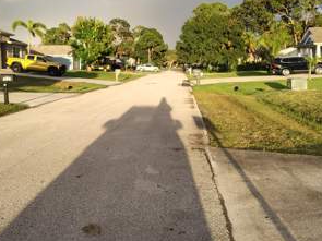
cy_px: 81
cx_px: 158
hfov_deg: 47.9
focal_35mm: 39
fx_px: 363
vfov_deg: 36.4
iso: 100
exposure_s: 1/291
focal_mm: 5.56
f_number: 1.8
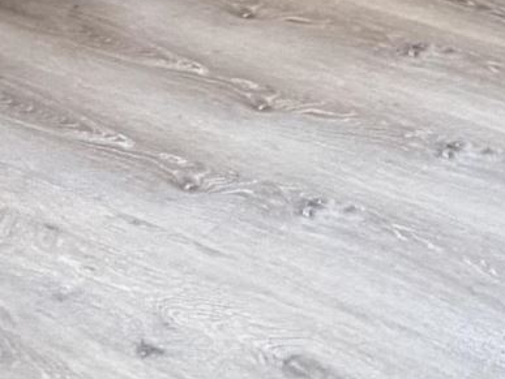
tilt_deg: -5.5
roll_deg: +3.1
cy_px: -703
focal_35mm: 111
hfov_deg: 17.1
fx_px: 1621
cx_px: 553
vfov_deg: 10.3
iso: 250
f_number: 2.2
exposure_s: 1/120
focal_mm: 2.22
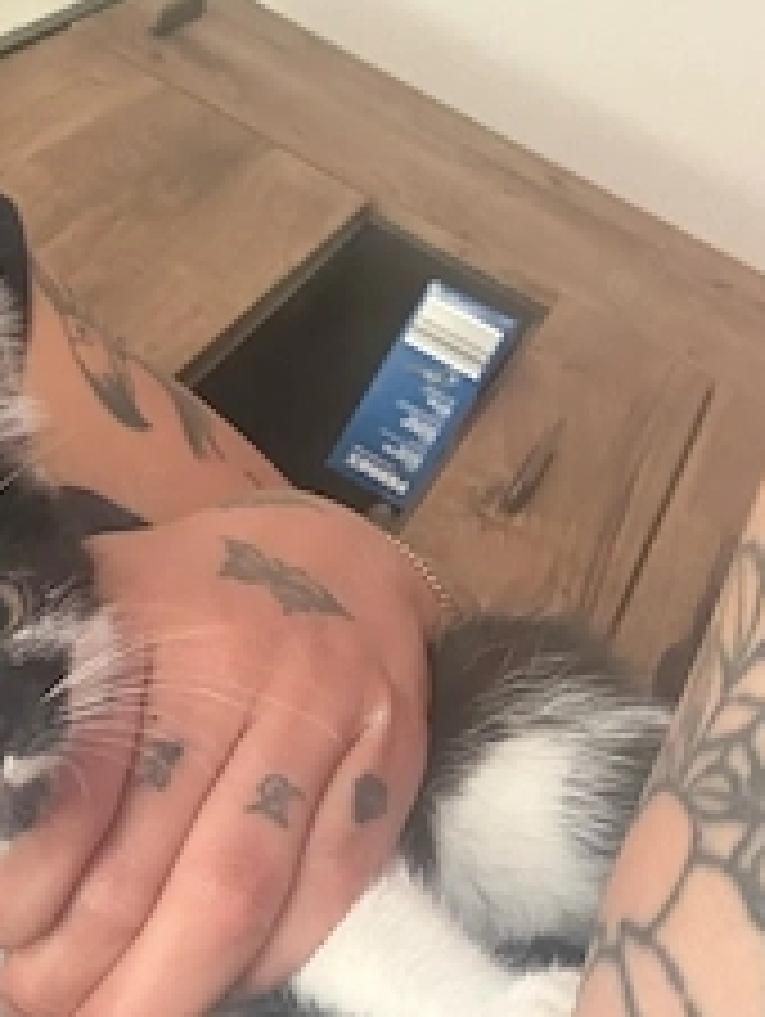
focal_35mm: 53
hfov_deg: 27.0
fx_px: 1559
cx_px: 140
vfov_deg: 36.0
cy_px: 608
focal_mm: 2.69
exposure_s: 1/30
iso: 500
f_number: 1.9
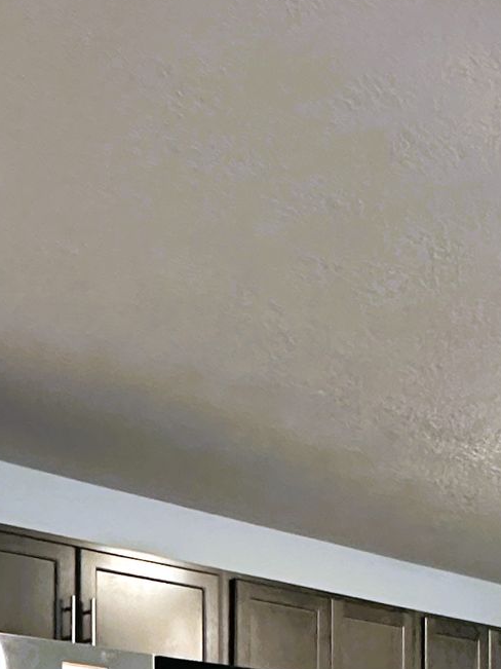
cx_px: 680
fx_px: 1139
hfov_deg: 21.9
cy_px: 840
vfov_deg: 27.9
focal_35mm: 59
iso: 500
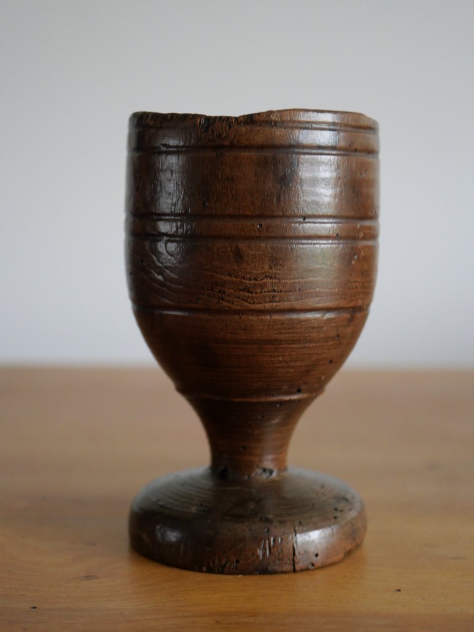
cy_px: 316
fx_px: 1095
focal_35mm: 60
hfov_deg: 24.4
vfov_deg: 32.2
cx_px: 237
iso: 1600
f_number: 2.8
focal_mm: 30
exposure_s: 1/60
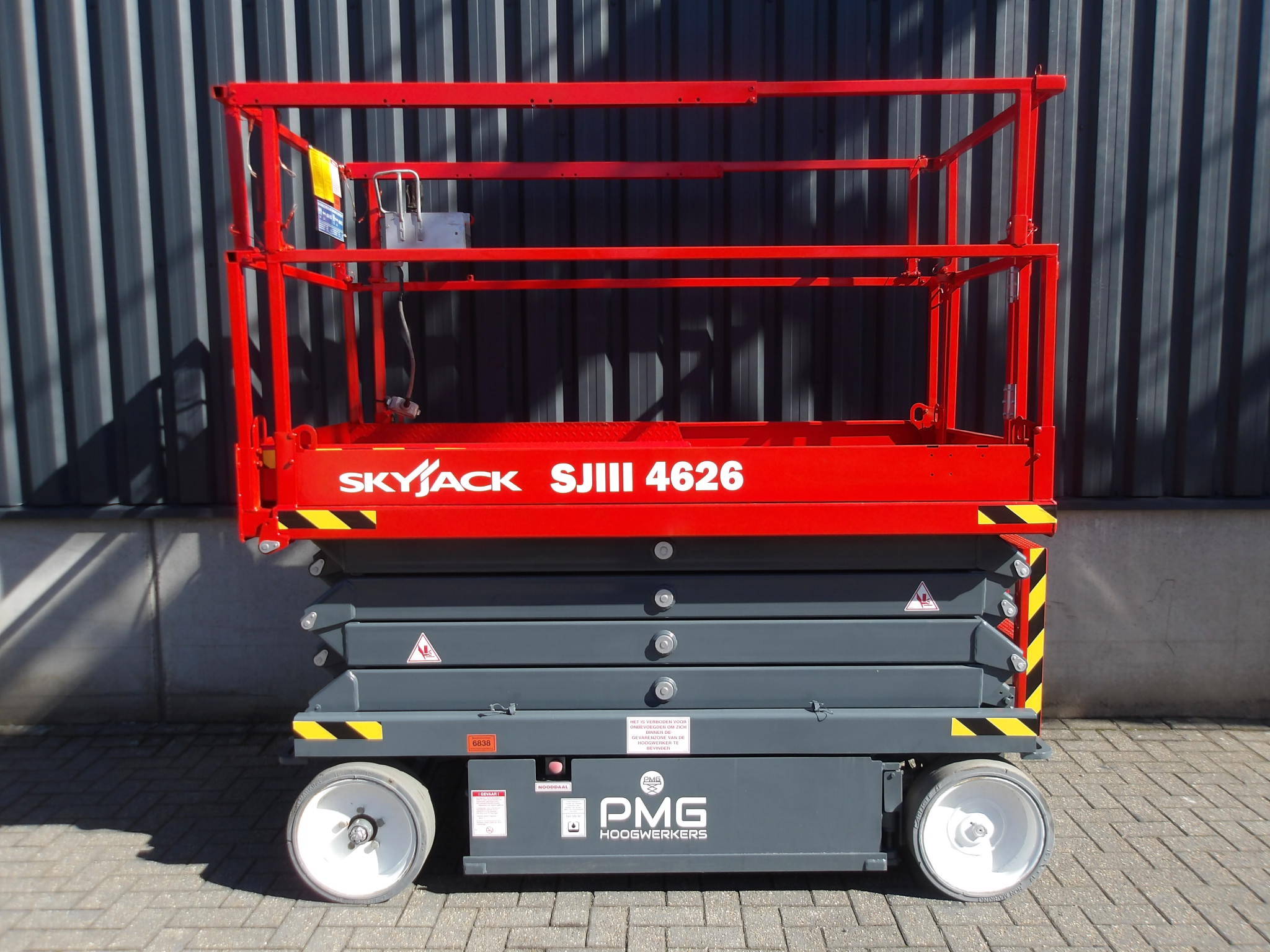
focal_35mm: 27
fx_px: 991
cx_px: 635
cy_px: 476
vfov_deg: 51.4
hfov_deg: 65.3
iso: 100
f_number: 3
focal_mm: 4.9
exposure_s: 1/731
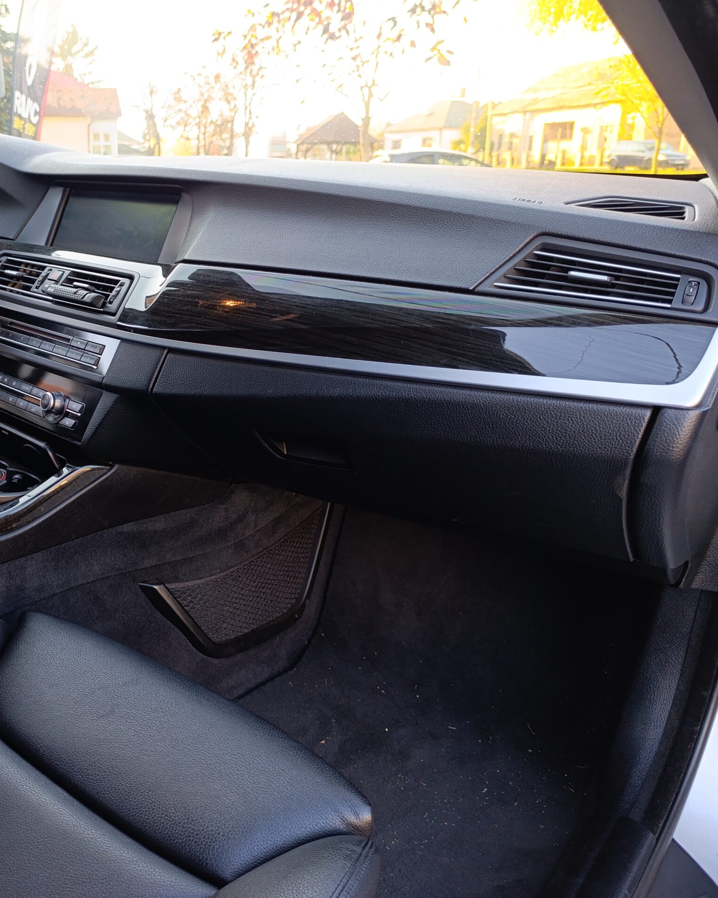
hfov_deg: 46.1
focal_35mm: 30
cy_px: 448
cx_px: 148
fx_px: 797
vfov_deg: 58.8
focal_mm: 6.14
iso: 400
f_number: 1.6
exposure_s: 1/100
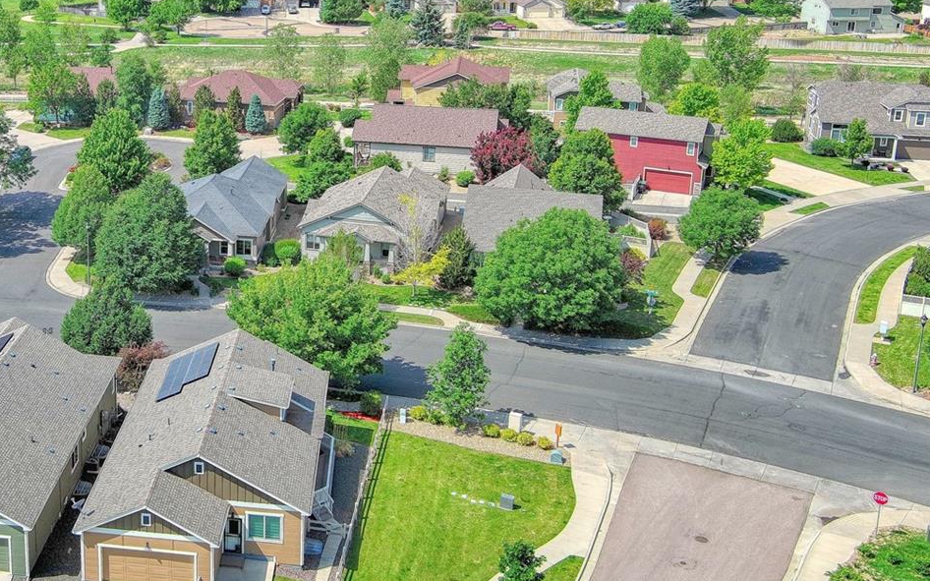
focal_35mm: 50
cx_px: 169
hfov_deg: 38.6
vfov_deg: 25.5
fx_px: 1267
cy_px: 147
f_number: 2.8
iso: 100
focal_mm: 10.6
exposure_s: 1/1282
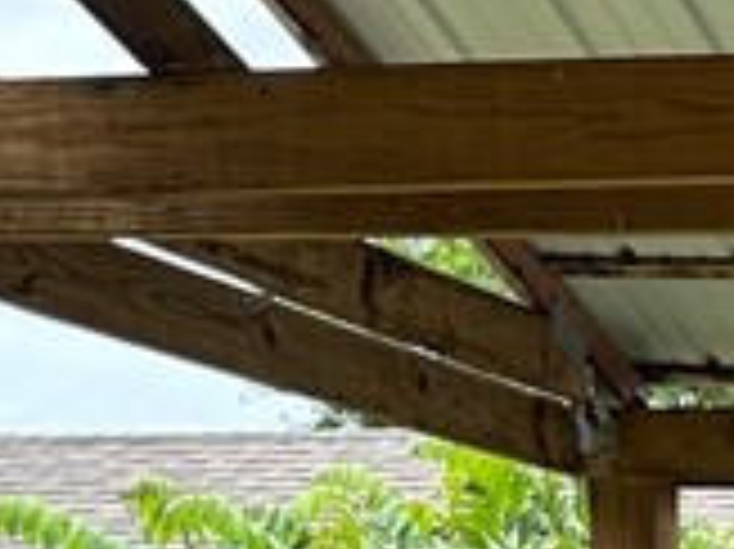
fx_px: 3199
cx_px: 1500
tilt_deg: -7.0
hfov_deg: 11.7
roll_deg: +0.1
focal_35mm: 151
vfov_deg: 9.0
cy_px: 1215
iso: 80
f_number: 1.78
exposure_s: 1/1083
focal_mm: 6.86
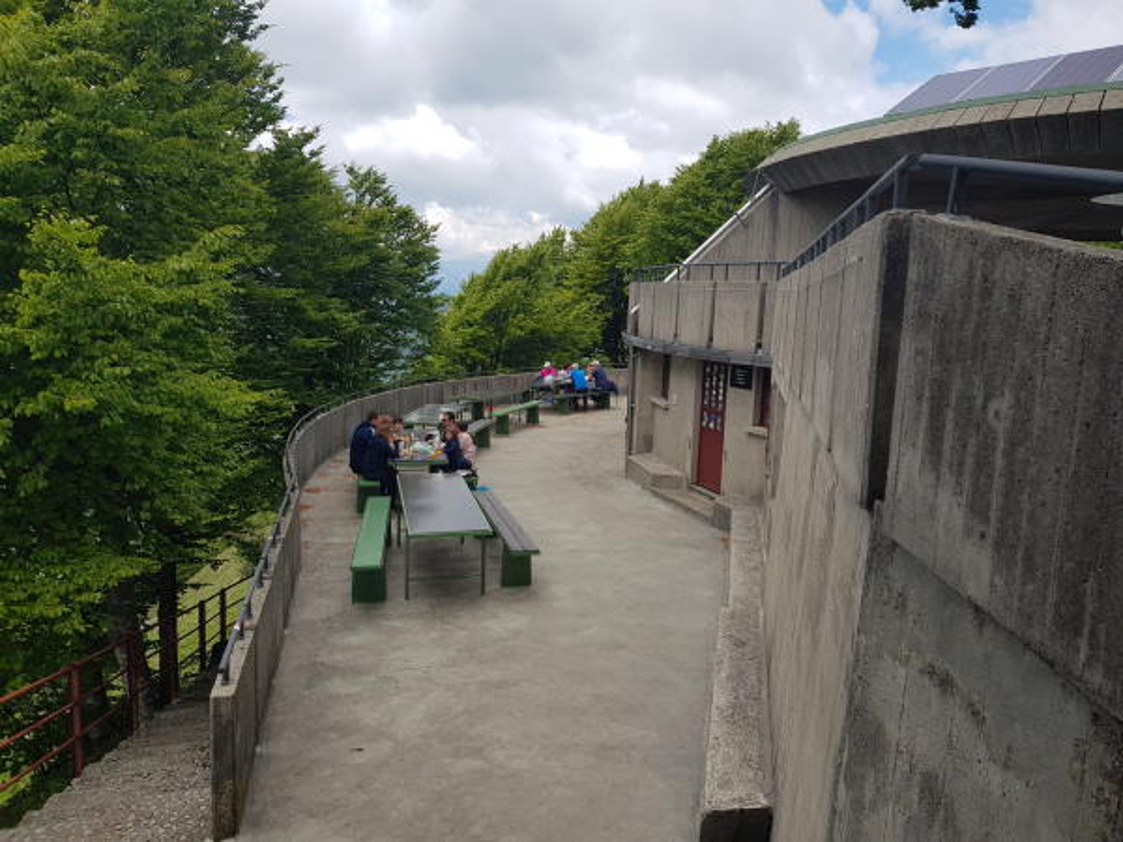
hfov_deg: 67.3
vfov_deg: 53.1
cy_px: 421
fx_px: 843
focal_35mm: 26
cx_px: 562
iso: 40
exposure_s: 1/1436
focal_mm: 4.2
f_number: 1.7
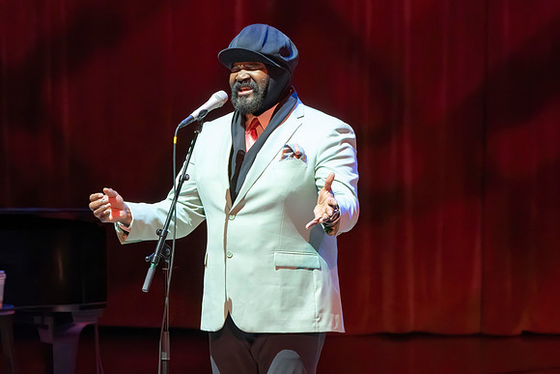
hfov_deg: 4.5
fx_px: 7071
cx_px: 264
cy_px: 302
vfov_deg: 3.0
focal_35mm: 454
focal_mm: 268
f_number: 7.1
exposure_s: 1/250
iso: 6400
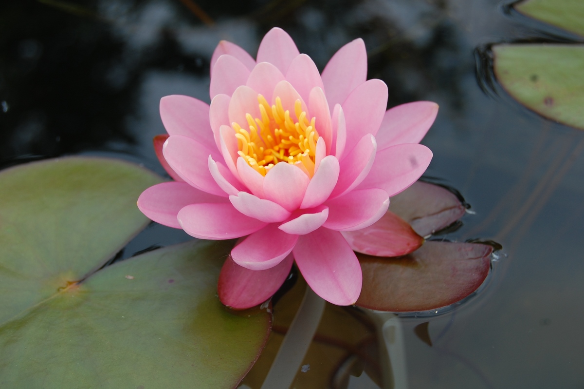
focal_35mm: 68
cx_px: 292
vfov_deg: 20.1
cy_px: 194
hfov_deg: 29.9
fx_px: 1094
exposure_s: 1/250
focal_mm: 45
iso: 200
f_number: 8
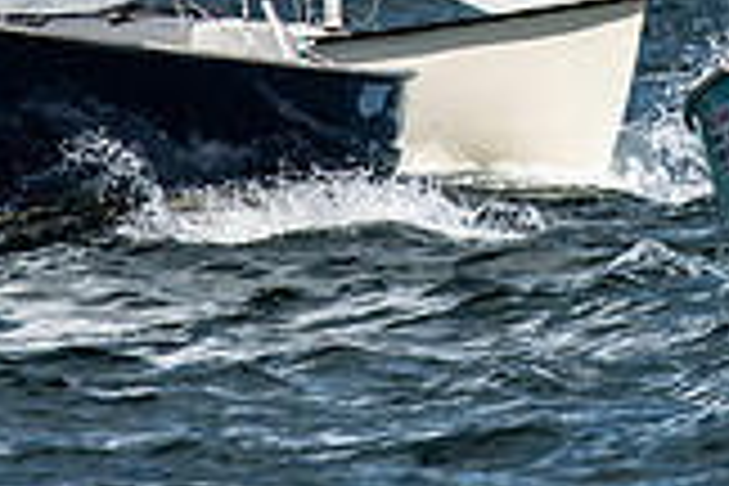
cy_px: -322
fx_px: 32640
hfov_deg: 1.3
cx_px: 1044
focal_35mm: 1612
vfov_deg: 0.9
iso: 500
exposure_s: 1/8000
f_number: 5
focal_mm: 300
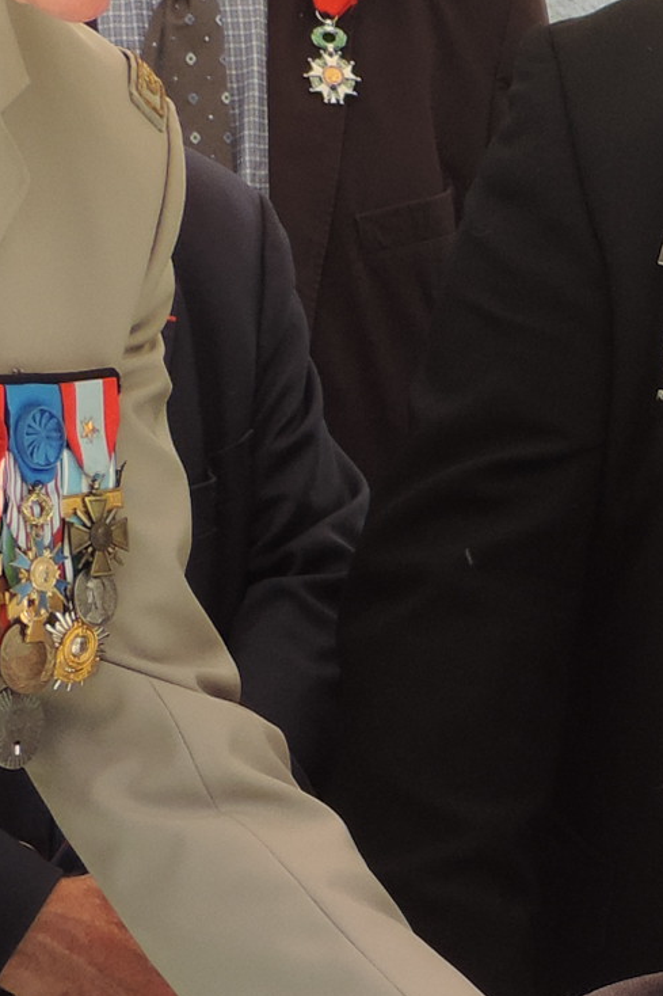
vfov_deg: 11.1
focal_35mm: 185
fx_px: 5113
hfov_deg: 7.3
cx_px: 1017
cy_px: 851
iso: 80
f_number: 3.3
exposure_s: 1/160
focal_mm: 7.1
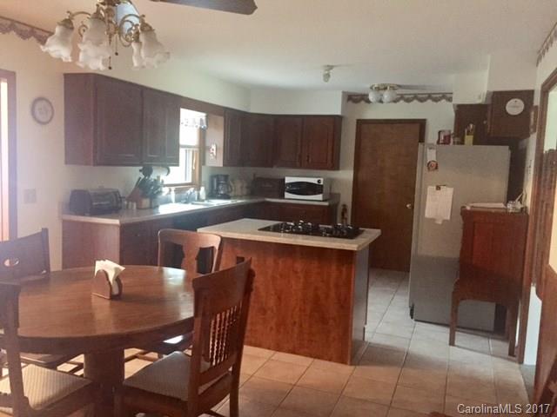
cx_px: 278
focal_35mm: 29
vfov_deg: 48.2
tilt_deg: -6.4
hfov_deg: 61.7
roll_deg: -2.7
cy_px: 208
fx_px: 467
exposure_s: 1/15
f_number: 2.2
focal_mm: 4.15
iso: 400
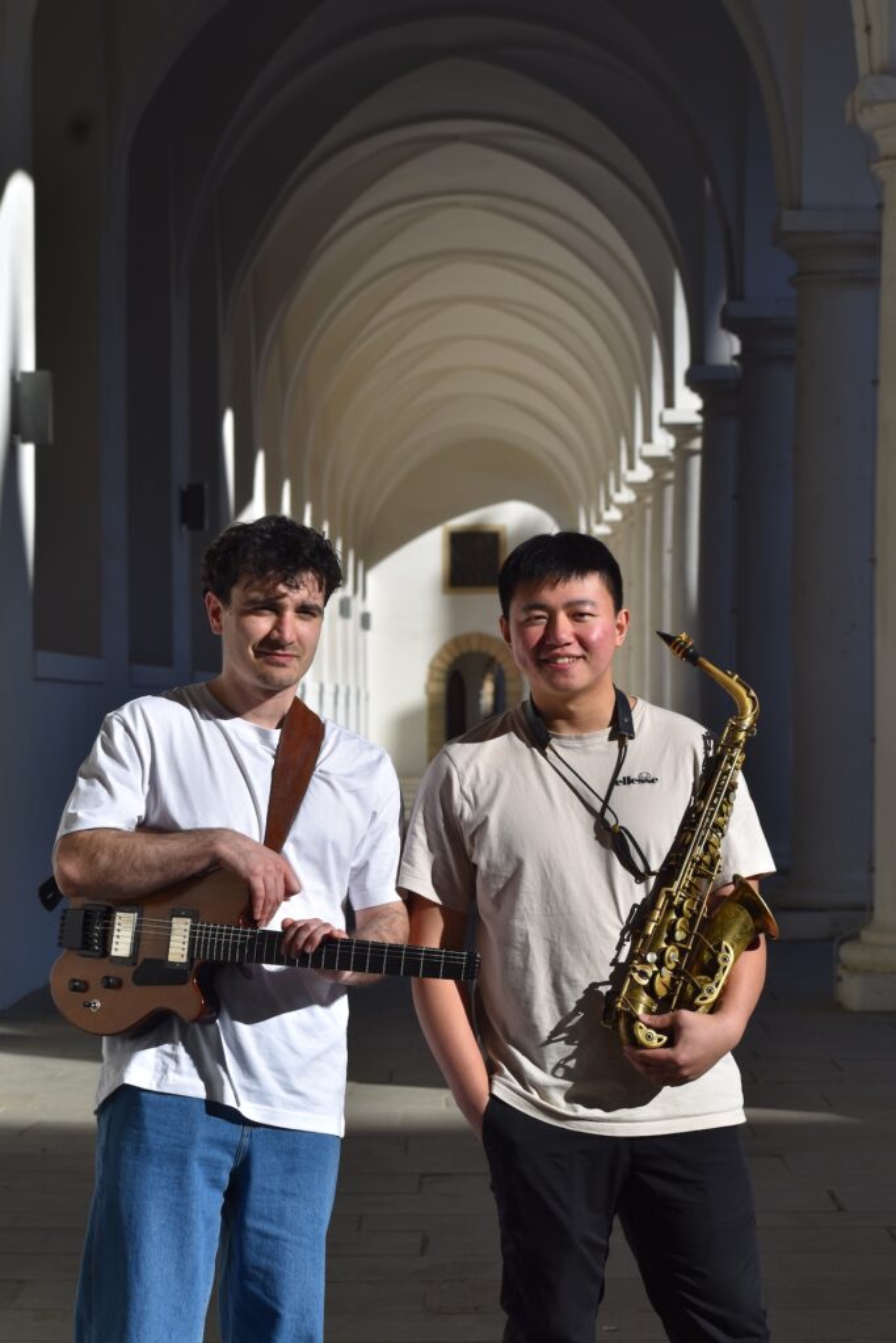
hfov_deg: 13.0
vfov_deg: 19.5
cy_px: 672
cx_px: 448
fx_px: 3918
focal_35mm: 105
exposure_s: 1/500
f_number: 8
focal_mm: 70
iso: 100
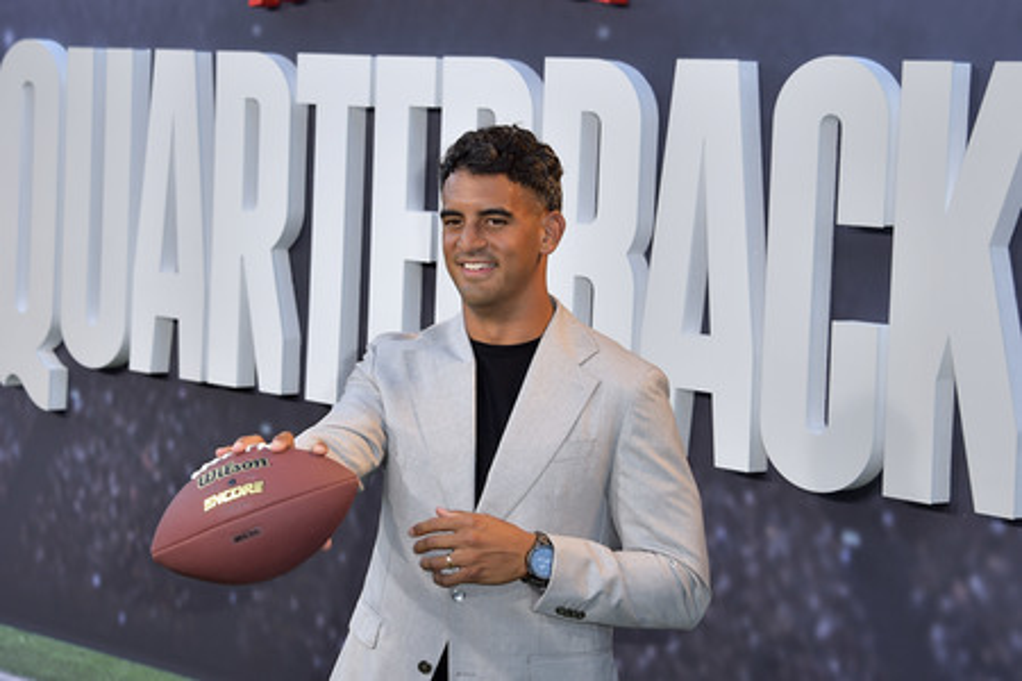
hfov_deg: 28.1
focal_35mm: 72
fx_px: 2044
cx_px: 511
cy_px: 340
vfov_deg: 18.9
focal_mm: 72
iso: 320
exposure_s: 1/250
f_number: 6.3
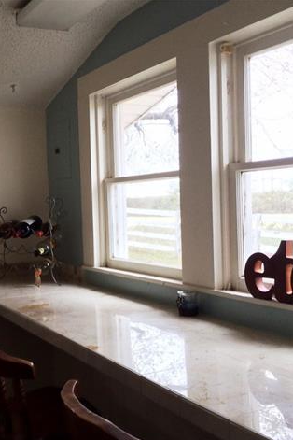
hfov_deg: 31.1
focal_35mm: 41
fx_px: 501
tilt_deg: -3.1
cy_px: 223
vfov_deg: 47.4
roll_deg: +2.6
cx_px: 27
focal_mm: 4.15
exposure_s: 1/120
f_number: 2.2
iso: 64
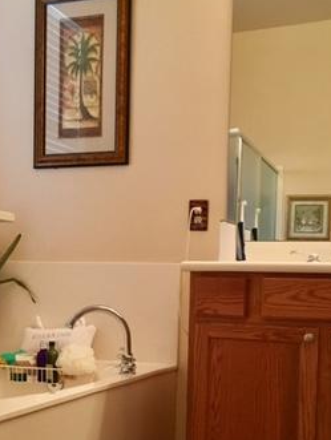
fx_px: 713
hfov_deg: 26.1
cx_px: 158
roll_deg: -1.0
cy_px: 306
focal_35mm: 56
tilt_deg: -1.5
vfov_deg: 33.9
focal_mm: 4.15
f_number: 2.2
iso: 200
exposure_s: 1/24
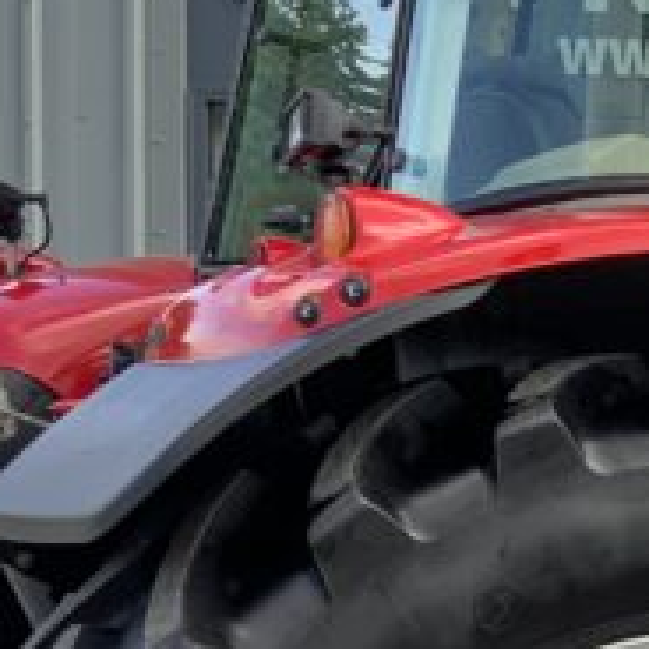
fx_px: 3033
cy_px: 596
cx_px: 1210
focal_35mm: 143
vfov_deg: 12.1
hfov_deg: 11.3
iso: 16
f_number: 1.8
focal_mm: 3
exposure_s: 1/302
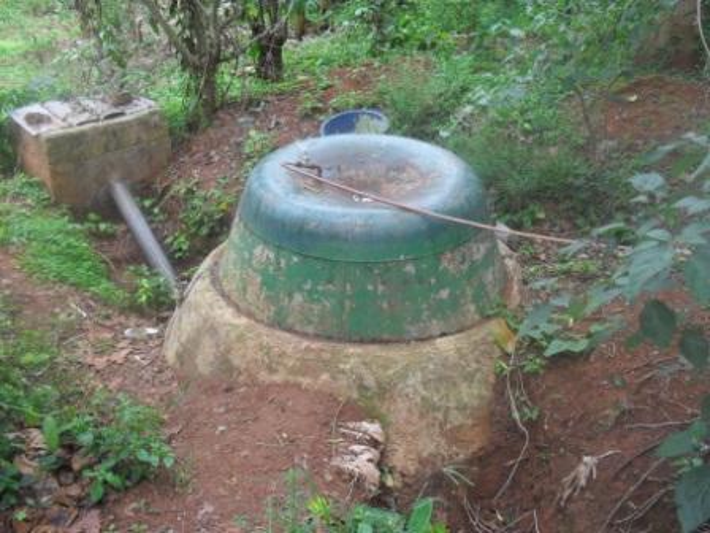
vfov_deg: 40.7
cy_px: 266
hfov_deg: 52.6
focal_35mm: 35
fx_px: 718
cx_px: 355
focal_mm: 6.3
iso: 100
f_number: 3.2
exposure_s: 1/90
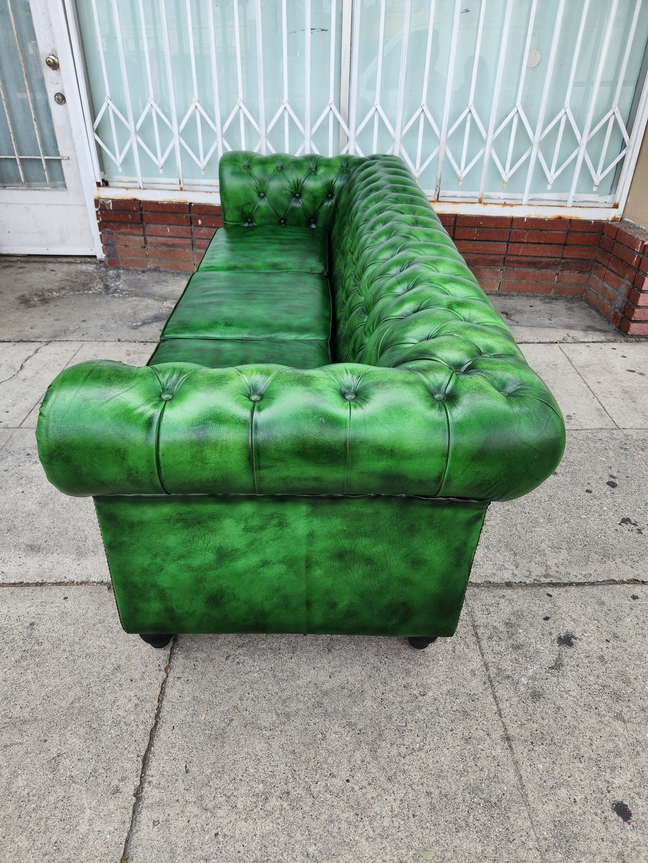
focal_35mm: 23
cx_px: 324
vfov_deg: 73.9
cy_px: 432
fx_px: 574
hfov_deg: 58.9
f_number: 1.8
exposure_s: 1/249
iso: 20
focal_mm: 5.4
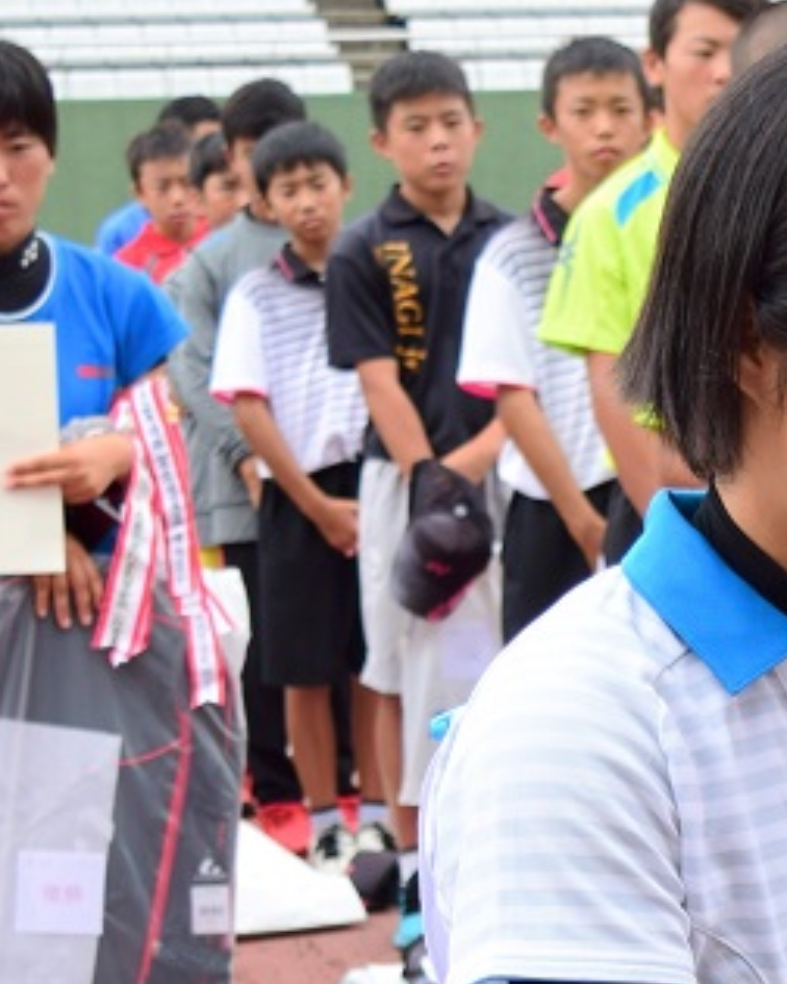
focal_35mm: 125
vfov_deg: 15.3
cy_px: 831
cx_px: 1237
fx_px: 3639
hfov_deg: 11.7
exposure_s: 1/320
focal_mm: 28
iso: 125
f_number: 4.2
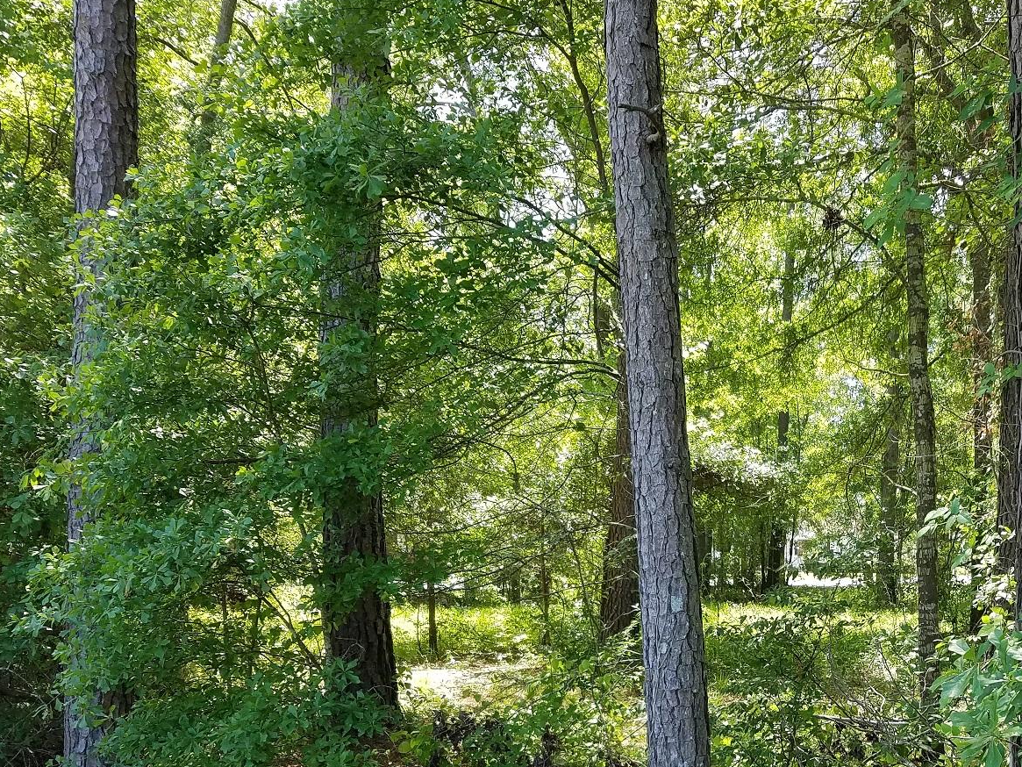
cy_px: 629
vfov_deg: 31.2
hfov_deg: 40.7
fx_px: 1329
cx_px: 784
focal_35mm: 45
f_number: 1.7
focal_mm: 4.2
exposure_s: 1/258
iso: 50
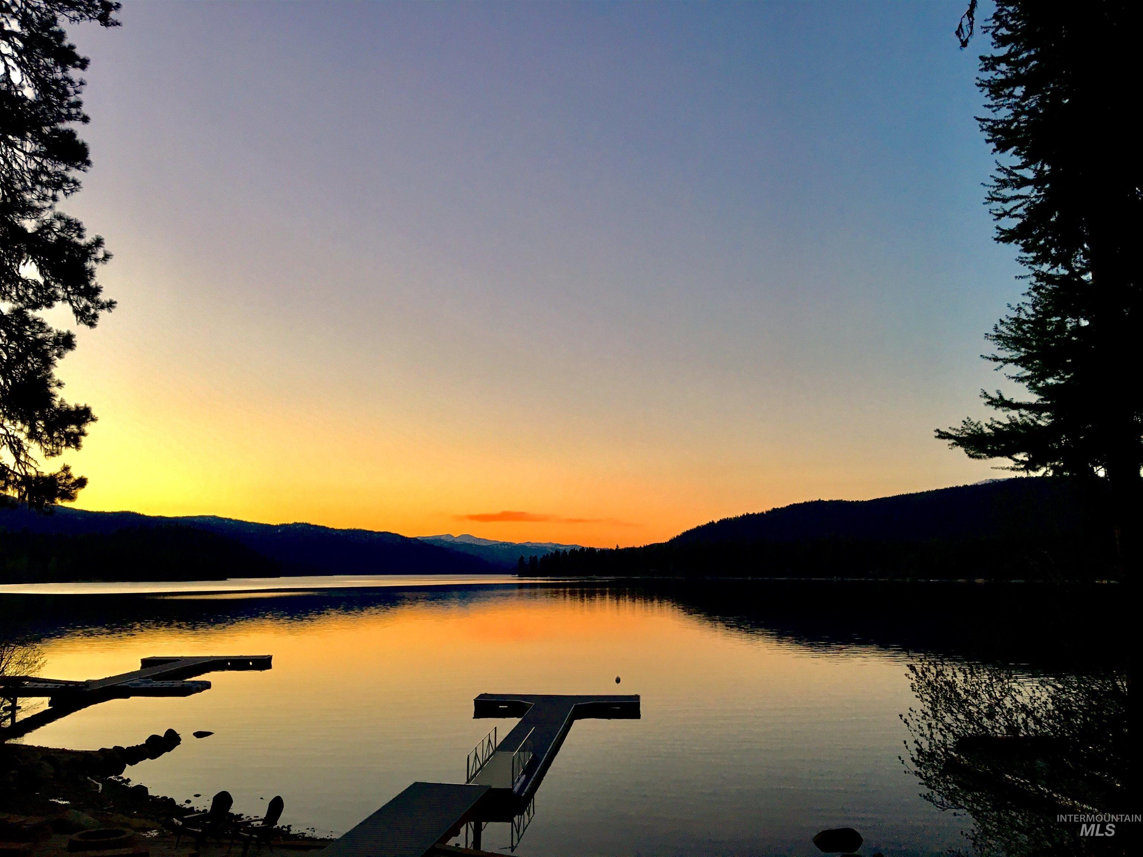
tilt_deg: +10.6
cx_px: 572
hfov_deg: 61.7
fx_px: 958
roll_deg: -0.9
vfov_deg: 48.2
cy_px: 428
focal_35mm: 29
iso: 32
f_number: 2.2
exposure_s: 1/30
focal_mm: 4.15
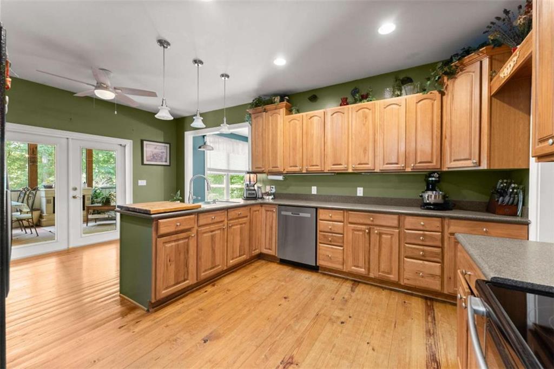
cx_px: 277
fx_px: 215
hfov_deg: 104.2
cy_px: 184
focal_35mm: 14
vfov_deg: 81.2
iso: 800
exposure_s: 1/2
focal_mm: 14
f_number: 7.1
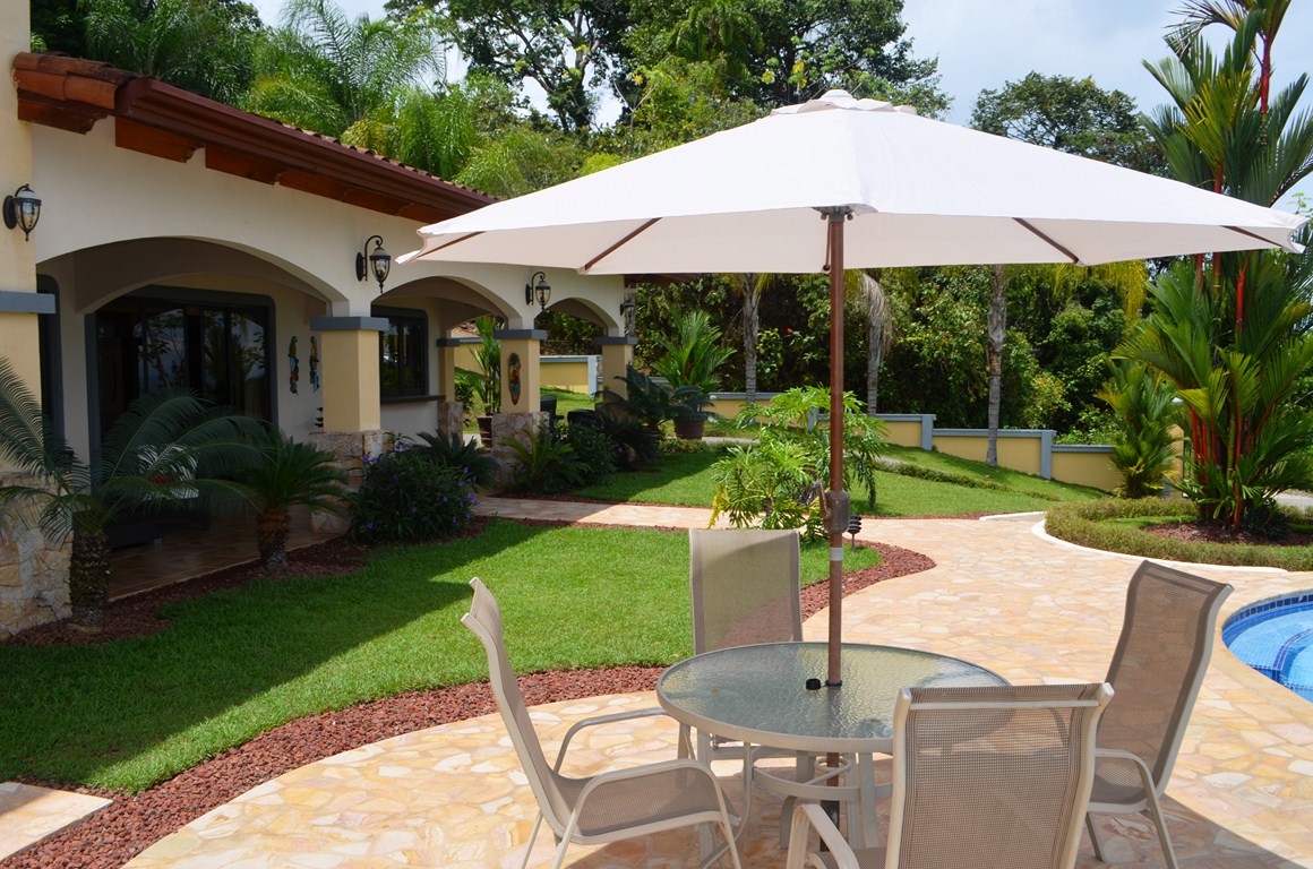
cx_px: 656
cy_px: 434
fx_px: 1092
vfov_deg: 43.4
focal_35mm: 30
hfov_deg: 62.0
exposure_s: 1/200
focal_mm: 20
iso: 100
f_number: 10
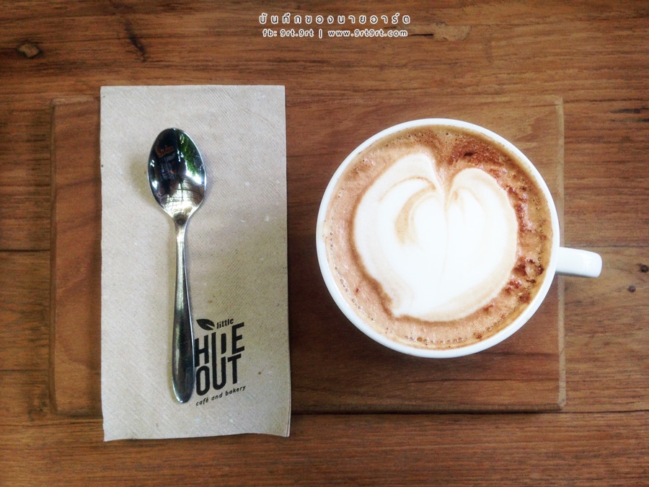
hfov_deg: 55.4
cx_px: 324
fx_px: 619
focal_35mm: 33
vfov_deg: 42.9
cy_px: 244
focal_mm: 4.12
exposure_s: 1/60
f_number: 2.4
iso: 64
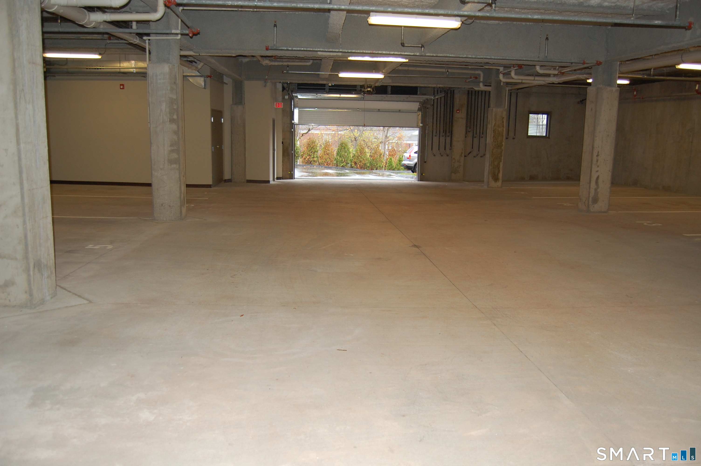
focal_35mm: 28
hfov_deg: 64.6
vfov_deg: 45.6
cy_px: 233
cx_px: 350
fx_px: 554
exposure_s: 1/60
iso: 400
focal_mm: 19
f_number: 3.5
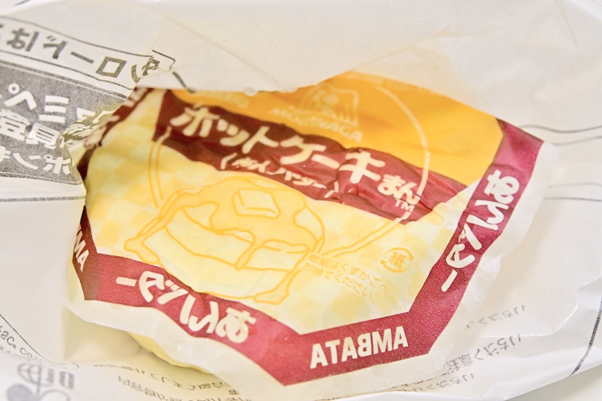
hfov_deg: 33.4
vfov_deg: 22.6
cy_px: 200
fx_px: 1003
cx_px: 301
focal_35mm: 60
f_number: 9
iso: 4000
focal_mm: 60
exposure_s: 1/160
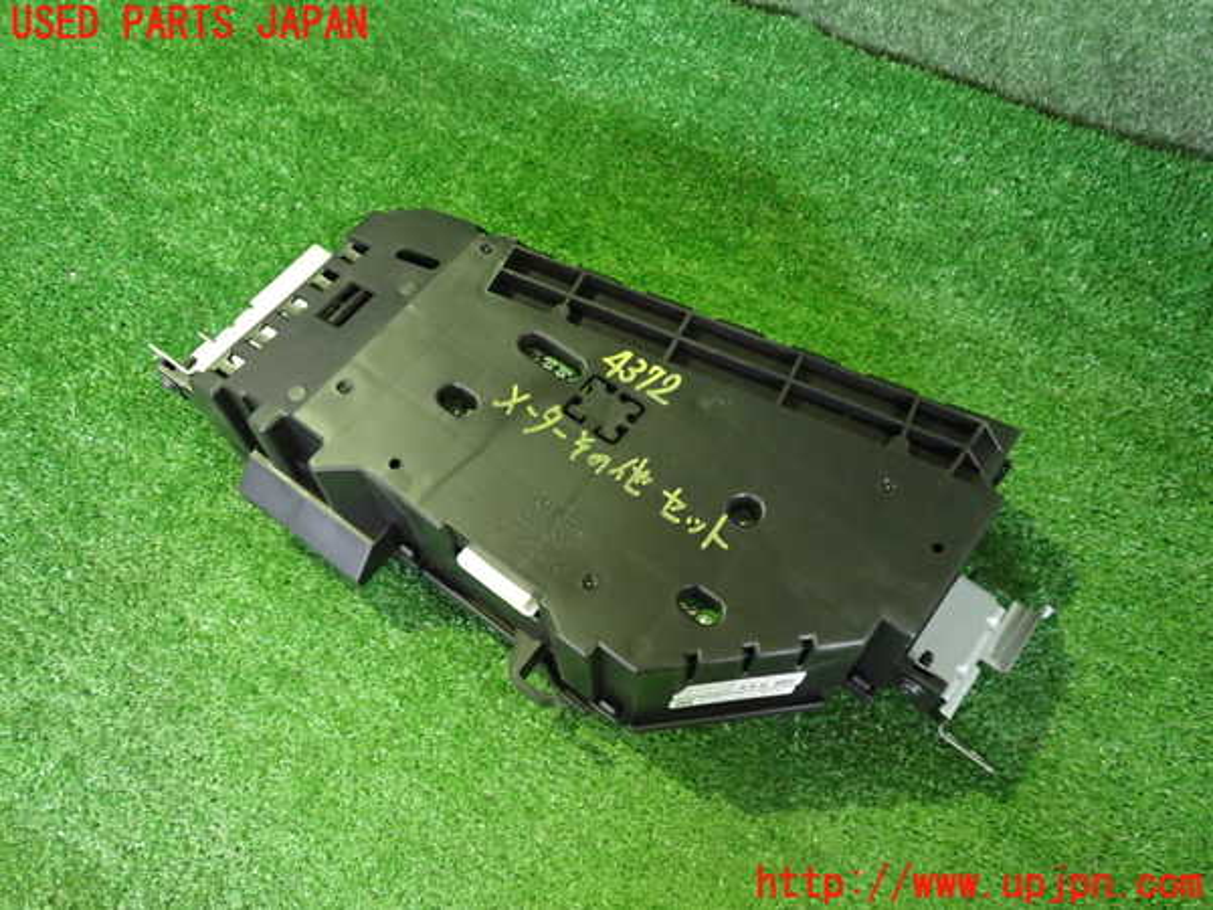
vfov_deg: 46.8
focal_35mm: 30
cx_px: 606
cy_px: 455
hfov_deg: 60.0
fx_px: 1051
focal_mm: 5.4
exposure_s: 1/30
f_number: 2.3
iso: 1000
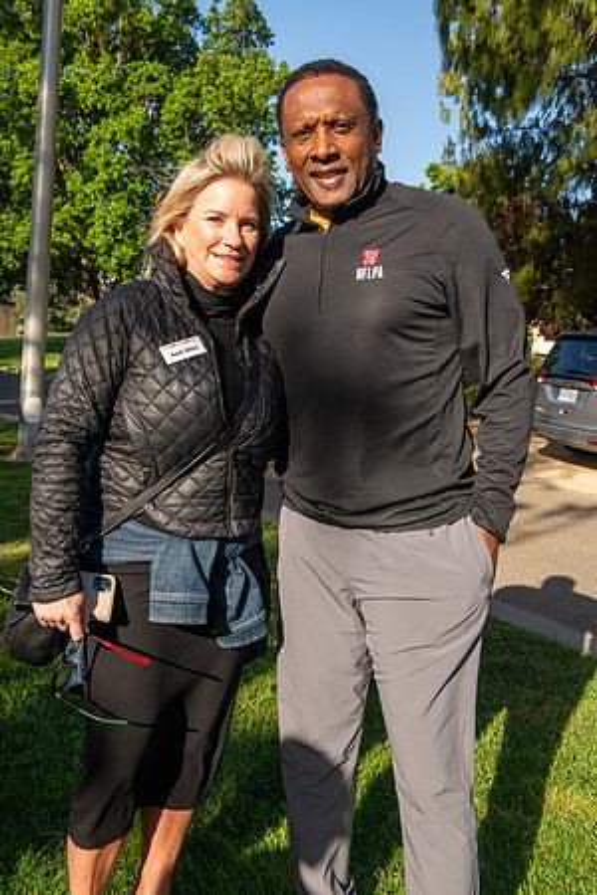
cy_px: 448
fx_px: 895
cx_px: 298
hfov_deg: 36.9
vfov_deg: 53.1
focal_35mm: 36
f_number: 8
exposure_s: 1/100
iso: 100
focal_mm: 36
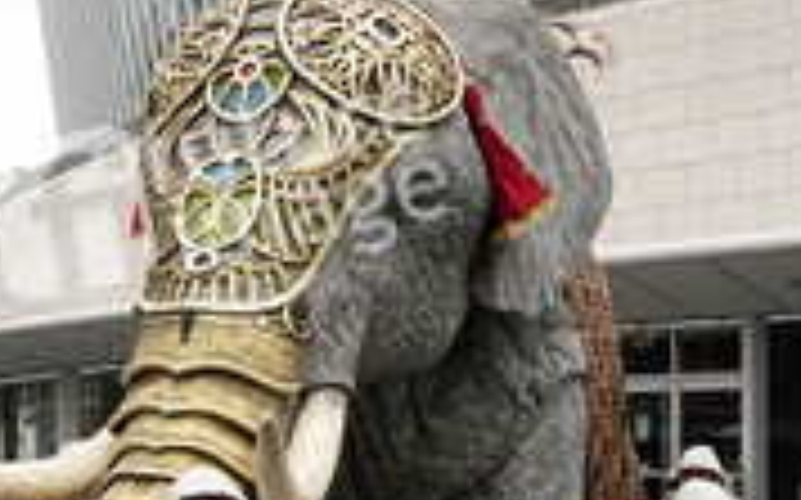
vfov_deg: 20.0
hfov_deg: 32.0
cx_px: 346
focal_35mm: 64
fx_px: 1396
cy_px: 419
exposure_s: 1/640
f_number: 6.3
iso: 640
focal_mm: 28
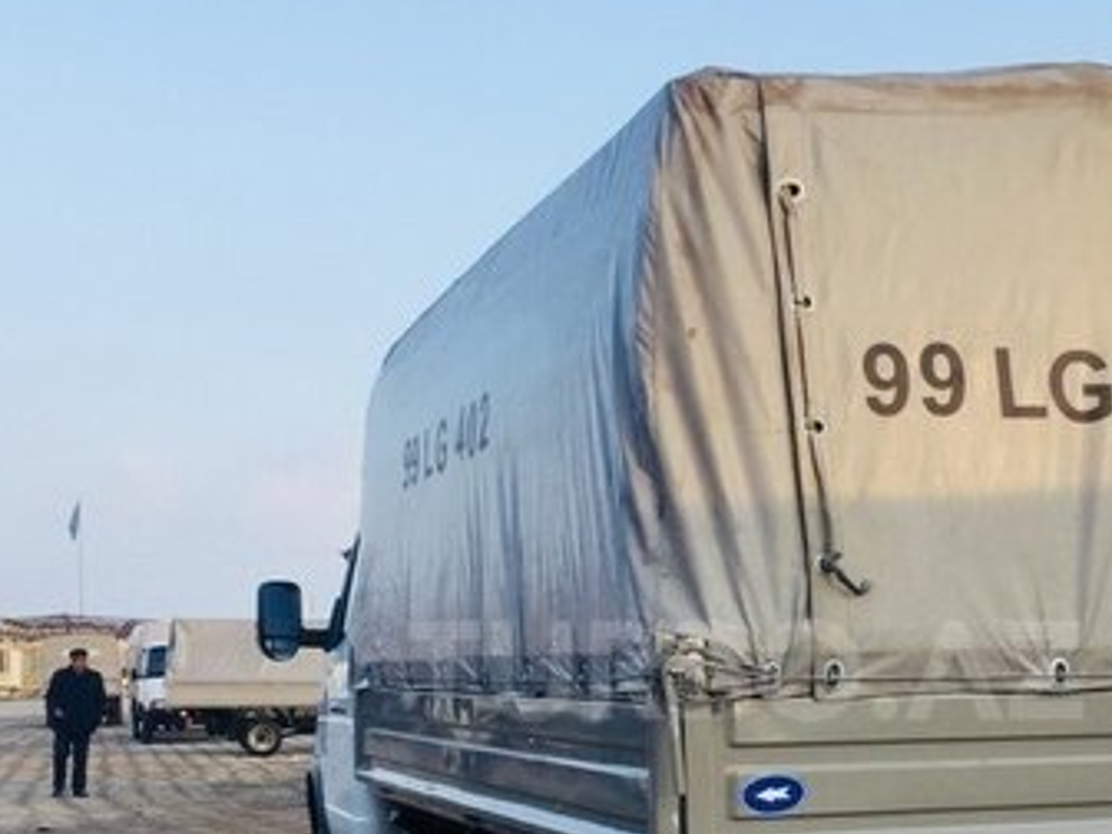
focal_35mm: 57
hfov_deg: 33.5
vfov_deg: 25.2
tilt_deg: +0.1
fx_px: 1831
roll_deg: +0.5
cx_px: 745
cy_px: 670
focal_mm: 4.15
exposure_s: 1/501
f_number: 2.2
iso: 32
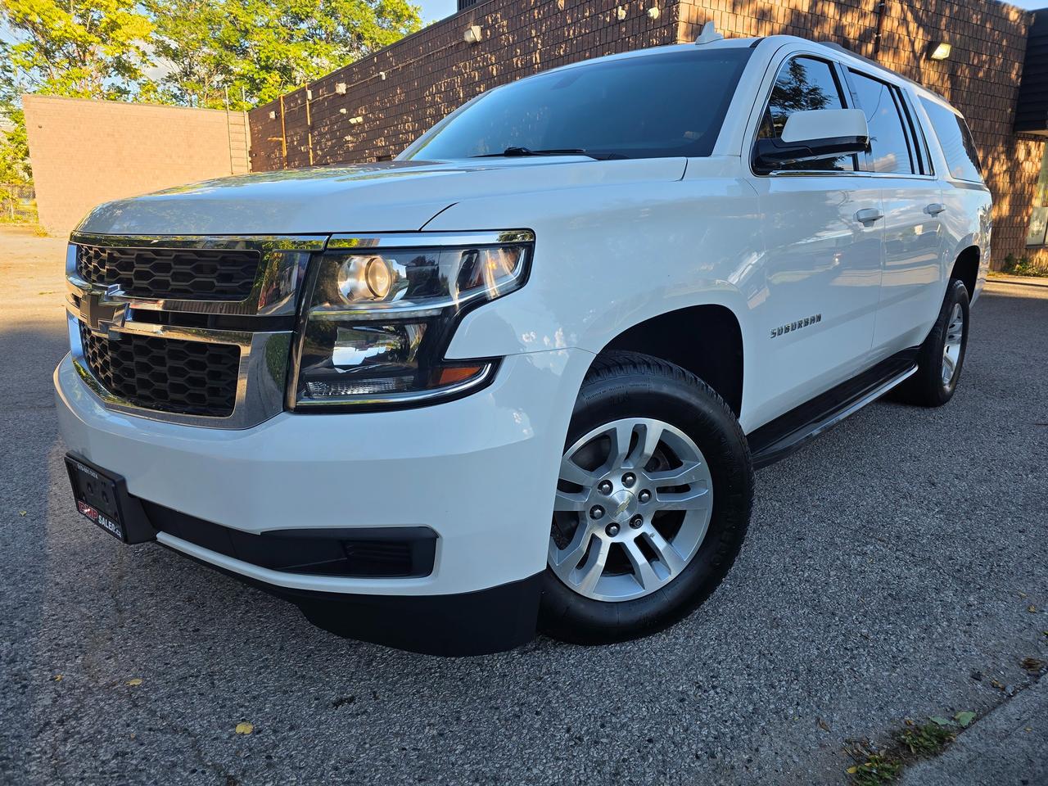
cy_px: 393
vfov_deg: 58.9
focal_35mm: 23
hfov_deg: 73.9
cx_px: 524
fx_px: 696
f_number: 1.7
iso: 40
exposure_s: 1/904
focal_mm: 6.3
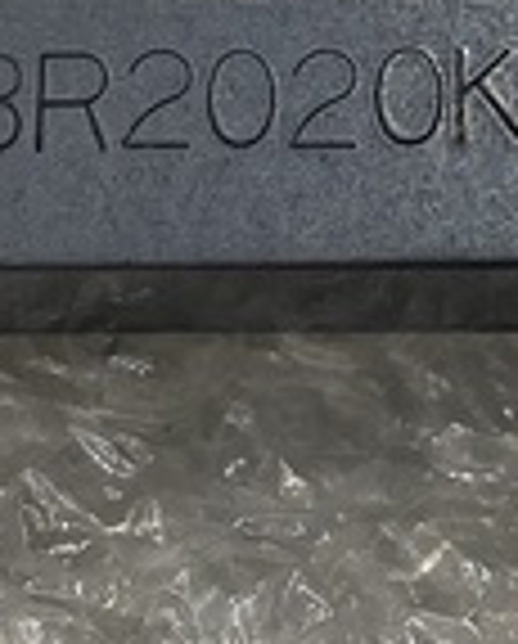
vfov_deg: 17.4
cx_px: 401
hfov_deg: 14.1
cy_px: 104
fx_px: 2082
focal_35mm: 109
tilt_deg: -65.8
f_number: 1.8
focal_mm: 4.25
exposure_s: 1/121
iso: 100
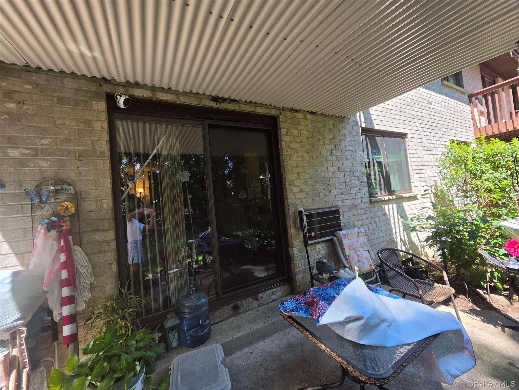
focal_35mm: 13
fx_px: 195
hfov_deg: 106.2
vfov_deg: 89.9
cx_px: 260
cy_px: 195
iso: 32
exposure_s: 1/353
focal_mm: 2.2
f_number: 1.9
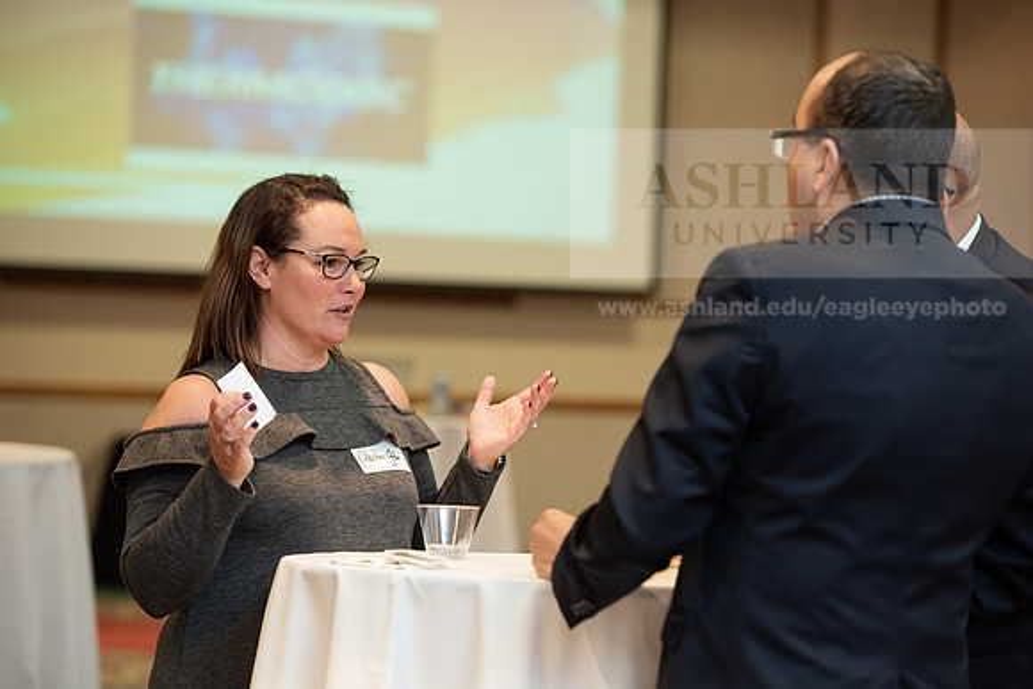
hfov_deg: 16.8
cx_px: 516
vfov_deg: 11.2
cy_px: 344
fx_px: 3501
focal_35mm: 122
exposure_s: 1/200
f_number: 3.5
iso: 1600
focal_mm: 122
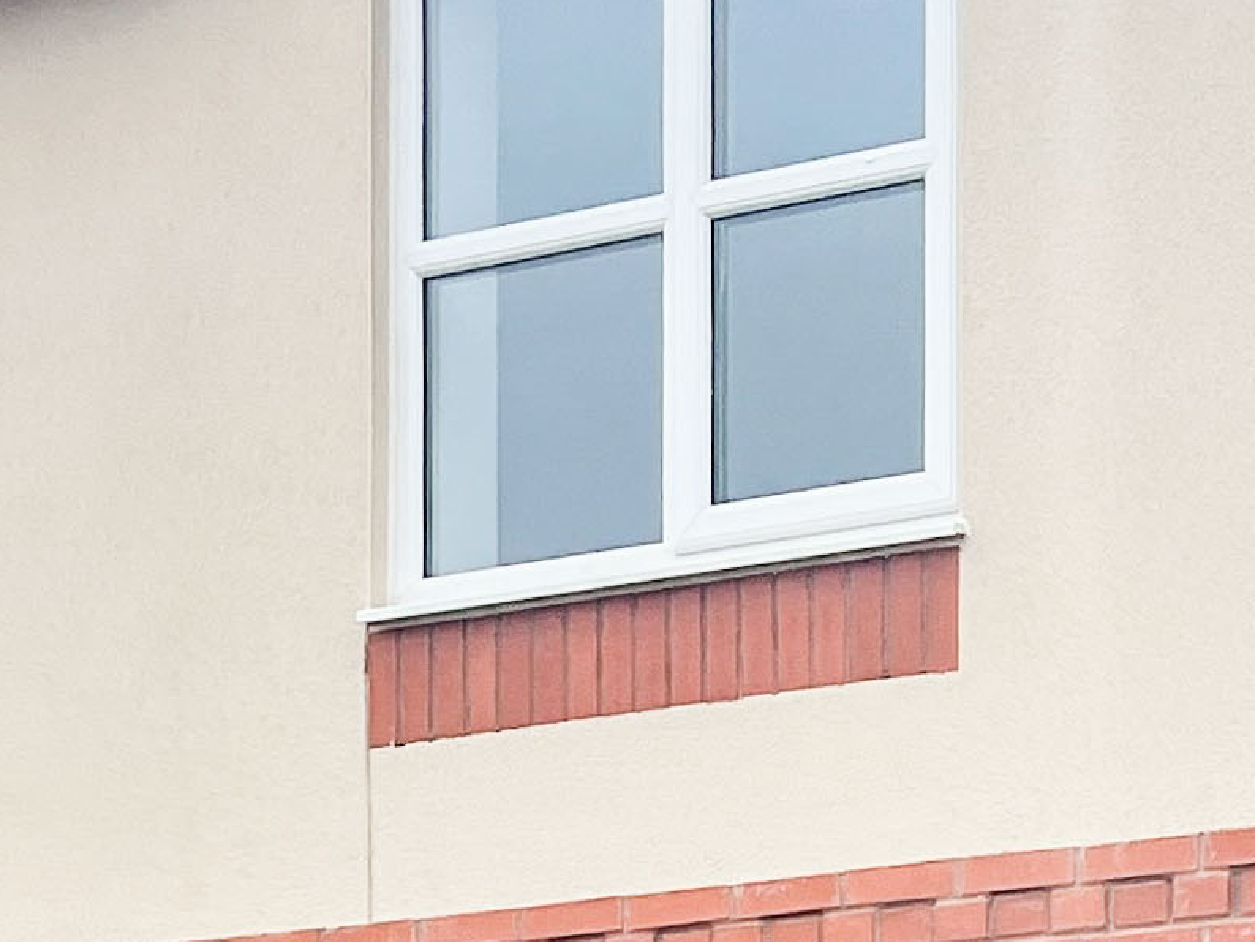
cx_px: 635
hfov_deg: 14.9
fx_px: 4787
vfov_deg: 10.9
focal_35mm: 132
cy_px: 1268
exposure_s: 1/4000
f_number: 1.5
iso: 50
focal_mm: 5.7
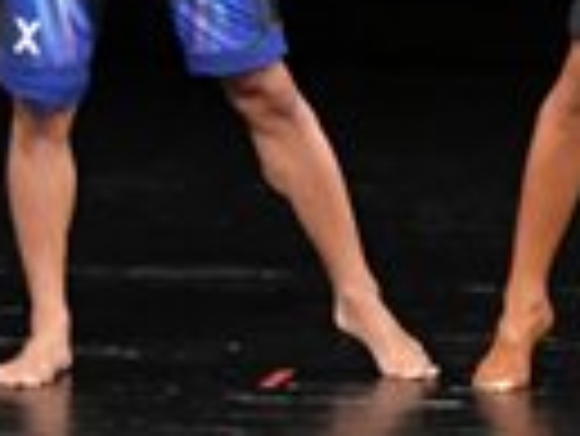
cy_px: -130
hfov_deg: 2.5
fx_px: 13081
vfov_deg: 1.9
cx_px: 1387
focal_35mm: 780
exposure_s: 1/400
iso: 3200
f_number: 5.6
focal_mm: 90
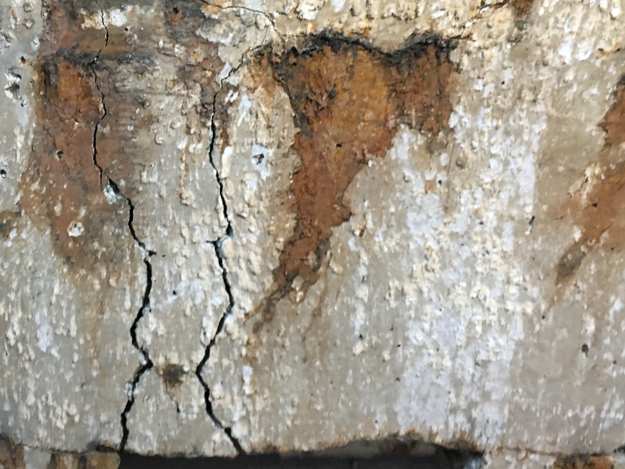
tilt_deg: -19.5
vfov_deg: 27.8
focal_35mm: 52
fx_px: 939
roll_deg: -1.3
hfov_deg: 35.8
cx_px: 138
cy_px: 148
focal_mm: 4.15
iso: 160
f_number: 2.2
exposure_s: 1/33
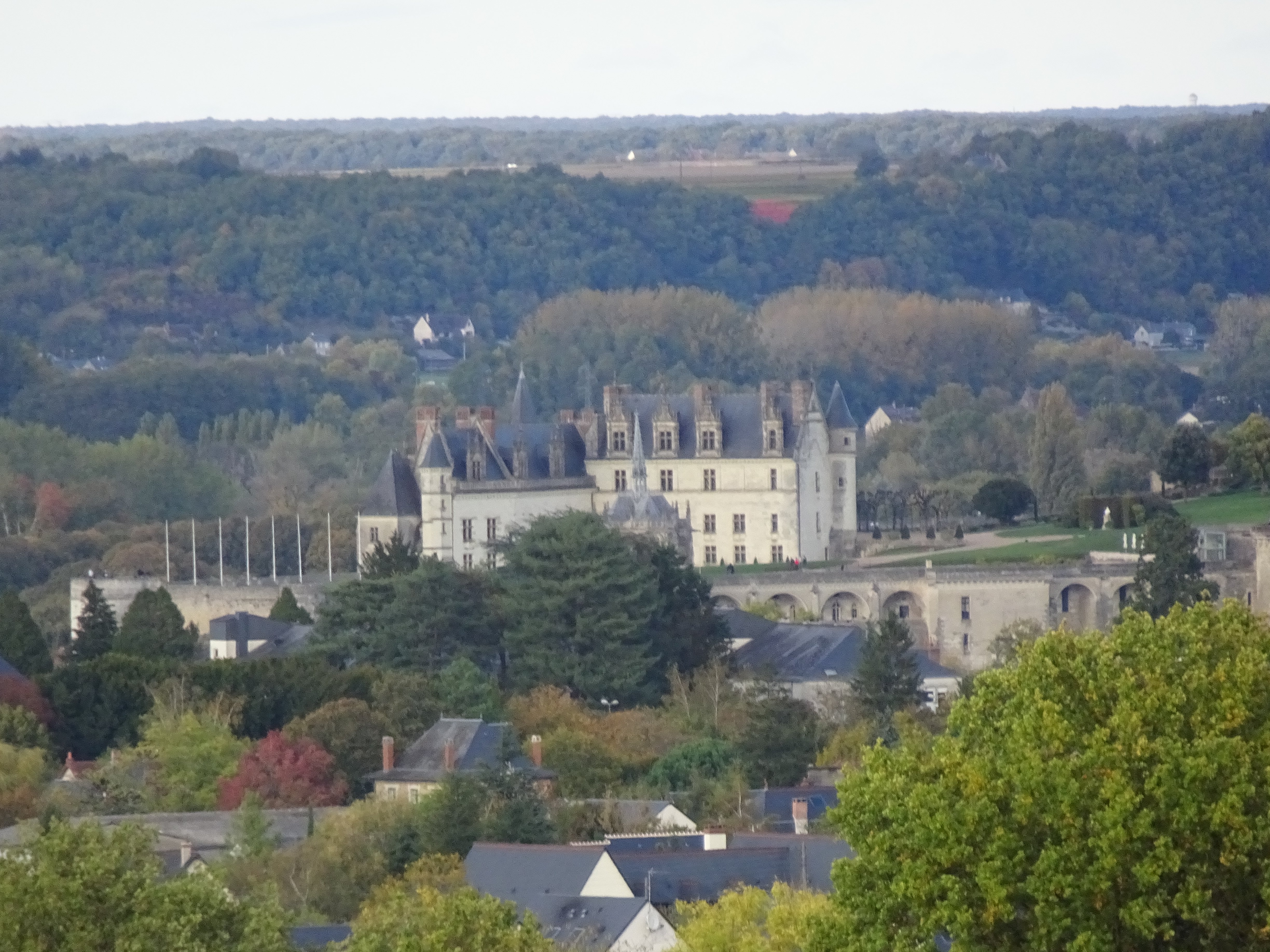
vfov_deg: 2.4
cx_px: 635
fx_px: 22673
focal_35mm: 618
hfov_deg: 3.2
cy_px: 476
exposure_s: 1/250
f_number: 6.3
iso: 320
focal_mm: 105.56
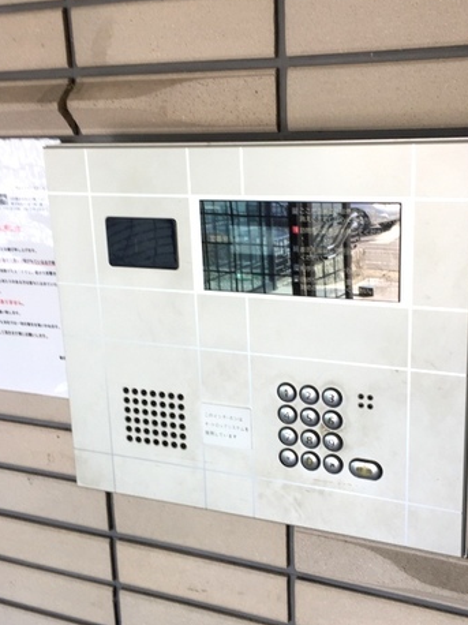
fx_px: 686
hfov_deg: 37.5
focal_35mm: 38
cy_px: 323
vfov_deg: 49.0
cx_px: 292
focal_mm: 4.15
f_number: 2.2
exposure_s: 1/60
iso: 40
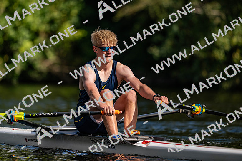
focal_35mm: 400
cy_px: 80
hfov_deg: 5.1
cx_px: 121
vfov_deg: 3.4
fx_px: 2691
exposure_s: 1/2000
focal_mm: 400
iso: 180
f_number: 4.5
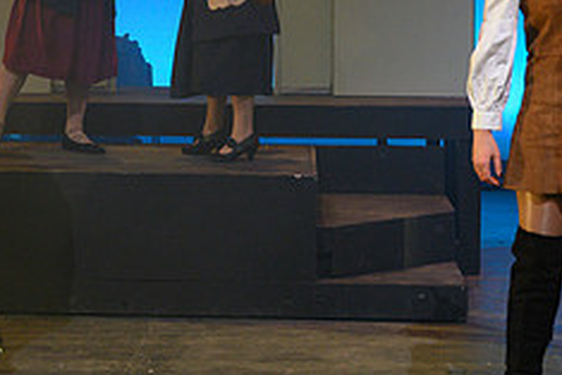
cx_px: 167
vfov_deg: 11.3
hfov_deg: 17.0
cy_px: -35
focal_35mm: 120
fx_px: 1874
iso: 800
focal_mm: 48
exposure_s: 1/40
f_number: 4
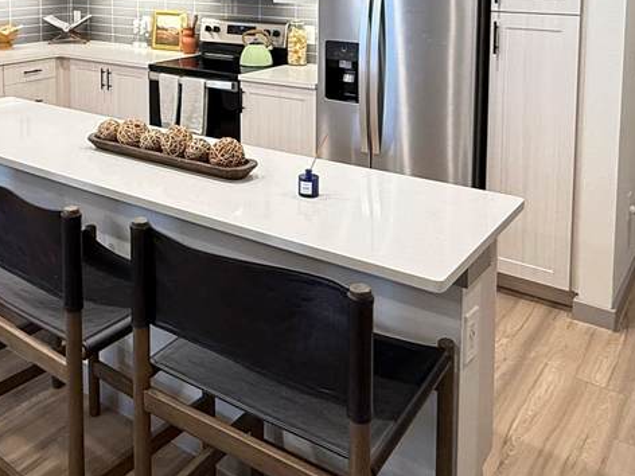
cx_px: 221
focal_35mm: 38
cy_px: 7
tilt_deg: -2.6
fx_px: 697
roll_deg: -0.3
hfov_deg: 48.3
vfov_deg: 34.5
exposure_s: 1/60
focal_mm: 2.22
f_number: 2.2
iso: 250
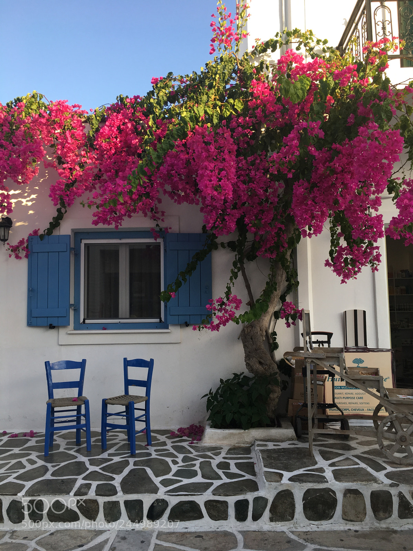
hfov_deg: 48.2
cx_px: 206
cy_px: 276
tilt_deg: +4.6
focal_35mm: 29
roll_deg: +0.0
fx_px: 461
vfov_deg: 61.7
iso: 25
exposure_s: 1/273
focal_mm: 4.15
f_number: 2.2
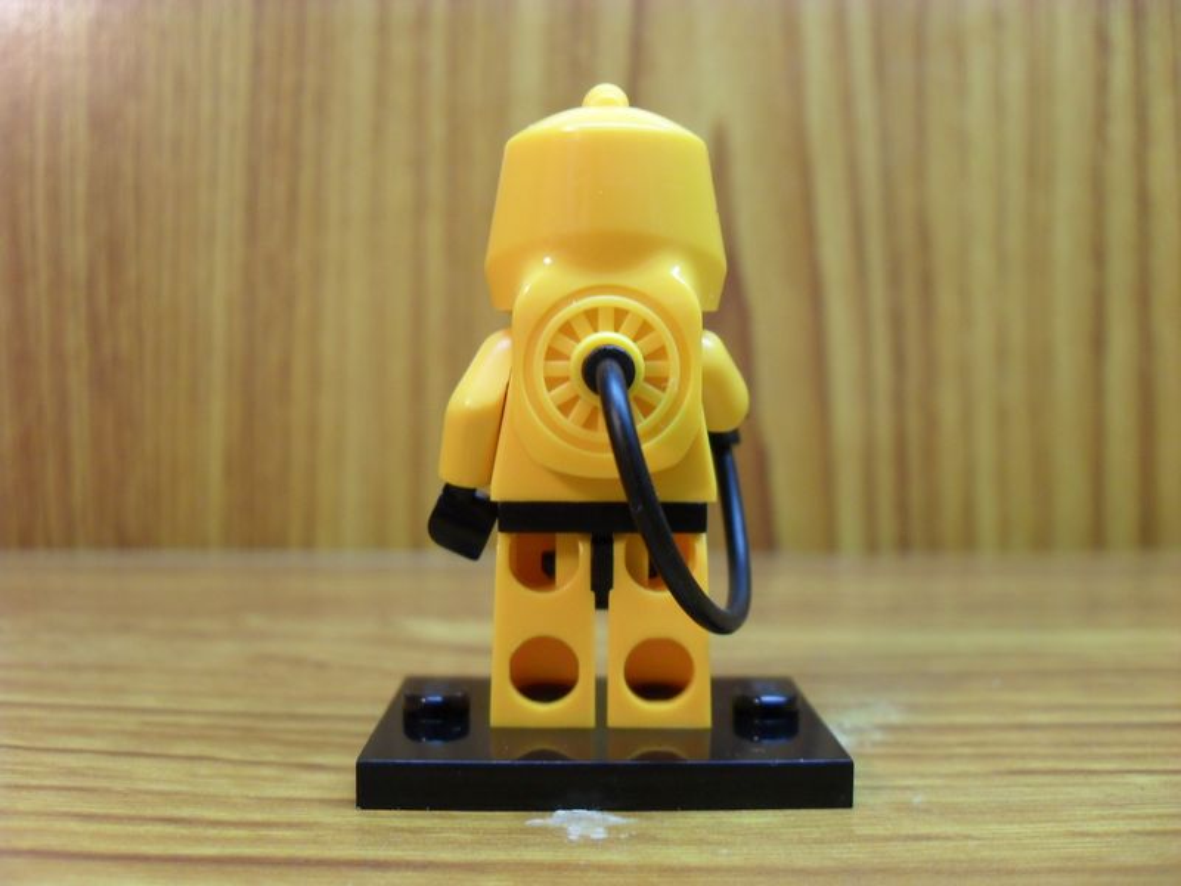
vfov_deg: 40.7
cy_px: 443
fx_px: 1194
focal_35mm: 35
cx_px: 590
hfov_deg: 52.6
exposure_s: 1/20
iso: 200
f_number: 2.8
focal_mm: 6.2
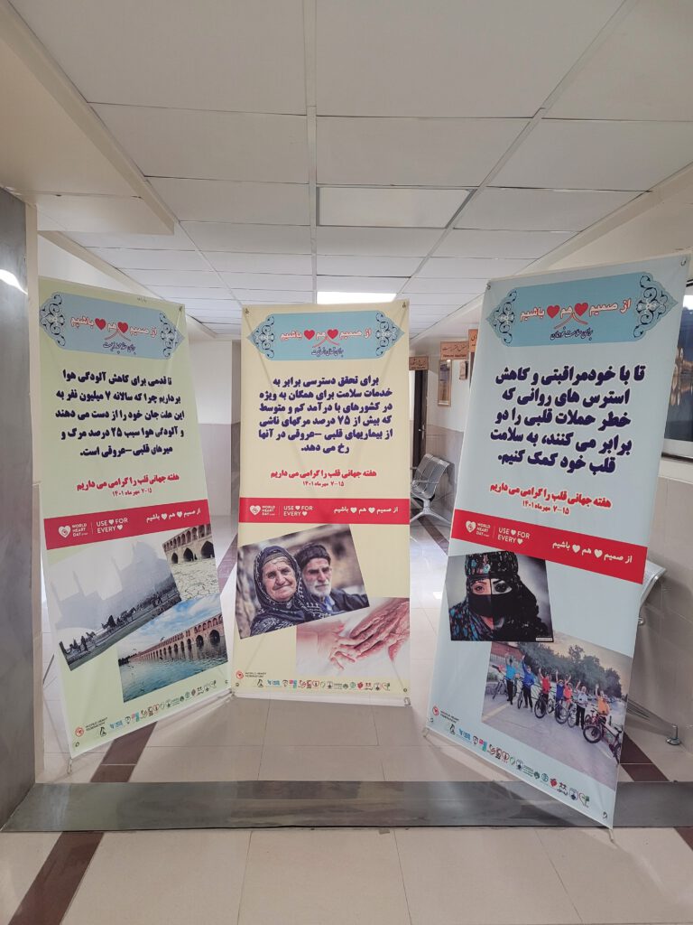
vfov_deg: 67.3
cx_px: 346
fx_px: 694
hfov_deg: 53.1
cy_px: 462
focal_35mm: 26
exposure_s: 1/50
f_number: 1.8
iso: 250
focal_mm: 5.4
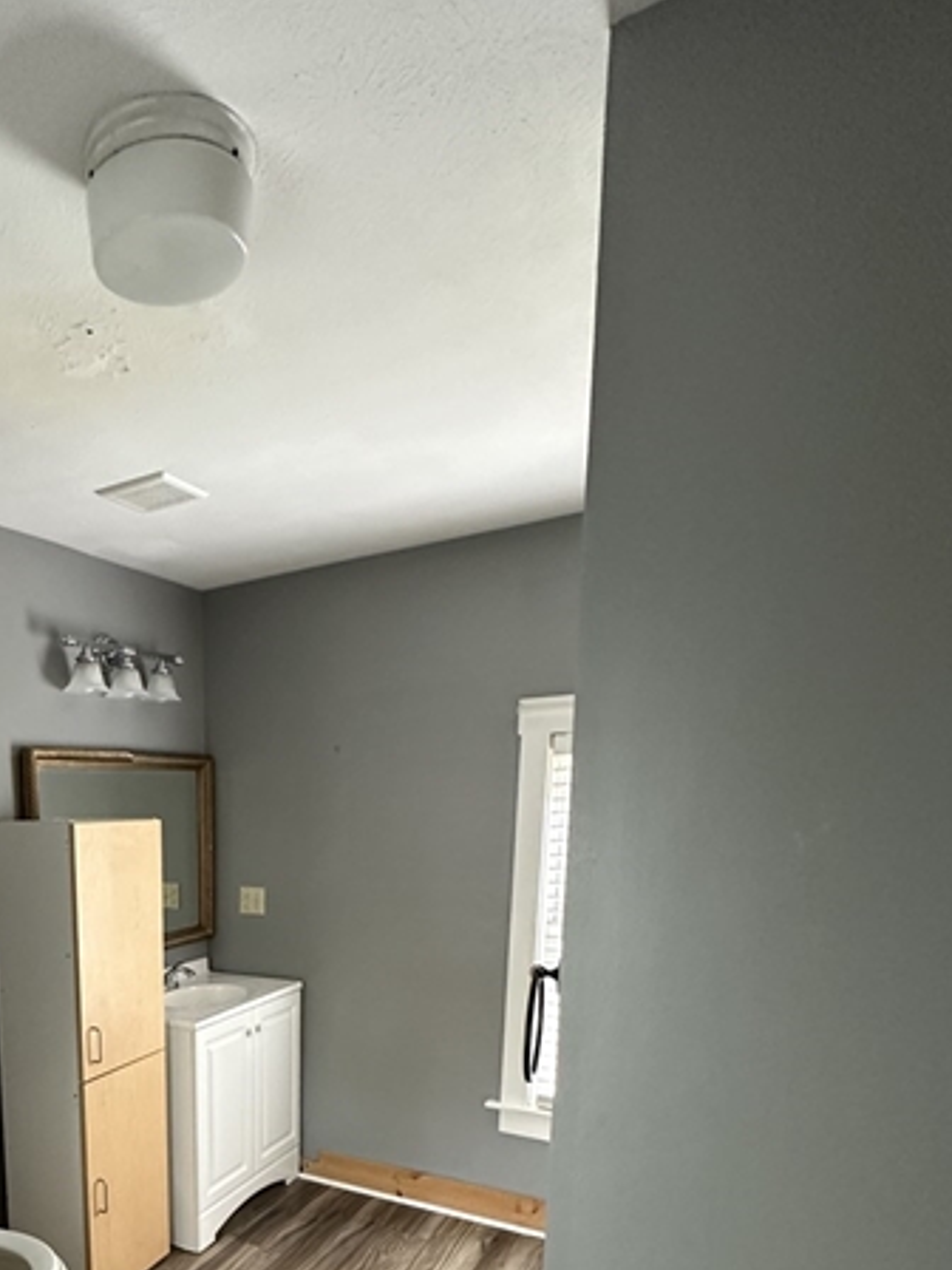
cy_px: 964
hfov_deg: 51.9
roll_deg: +1.1
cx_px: 147
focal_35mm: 24
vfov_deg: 66.8
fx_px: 880
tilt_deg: -9.2
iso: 320
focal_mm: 2.22
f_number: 2.2
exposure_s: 1/60
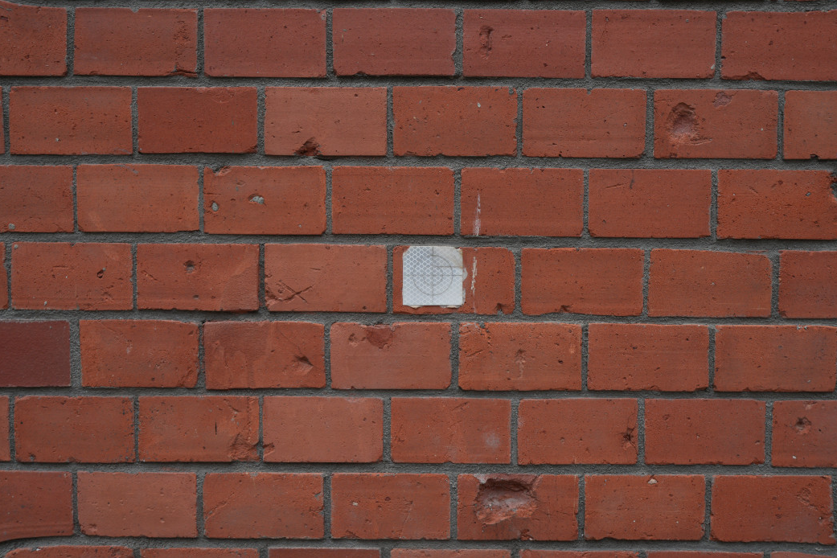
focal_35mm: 51
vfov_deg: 26.5
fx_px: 1186
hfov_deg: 38.9
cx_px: 425
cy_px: 274
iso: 400
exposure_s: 1/200
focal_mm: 50
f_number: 4
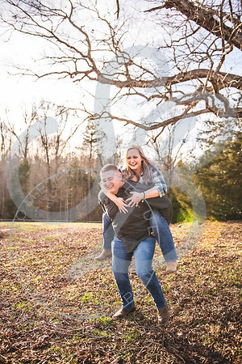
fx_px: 292
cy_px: 182
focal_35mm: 29
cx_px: 121
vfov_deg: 63.7
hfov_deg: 45.0
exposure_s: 1/500
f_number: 2.8
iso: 100
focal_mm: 29
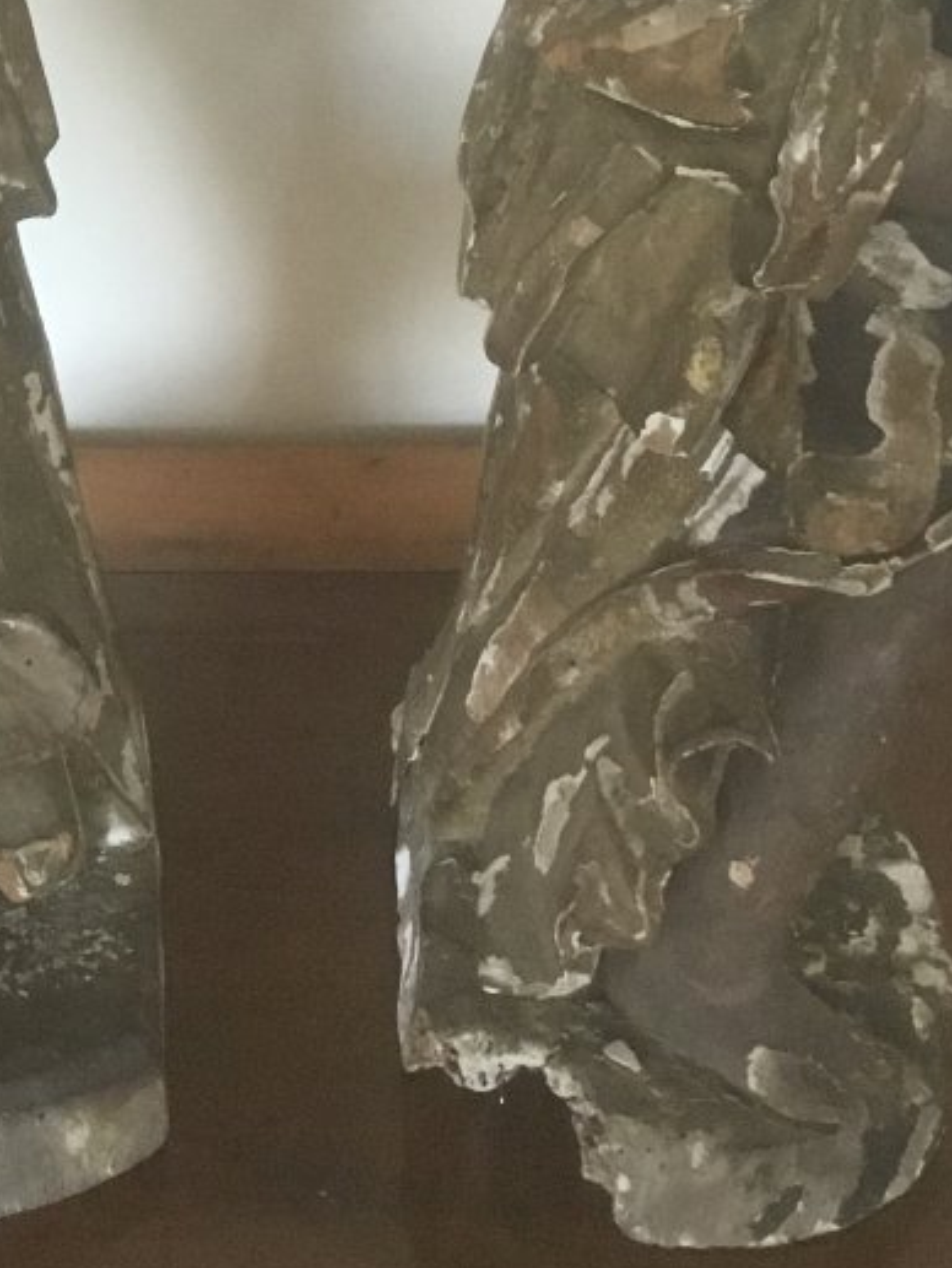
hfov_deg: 20.3
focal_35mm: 72
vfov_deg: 25.5
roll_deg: -1.3
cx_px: 223
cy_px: -32
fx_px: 2639
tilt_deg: -26.1
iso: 200
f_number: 2.4
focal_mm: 3.3
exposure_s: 1/25
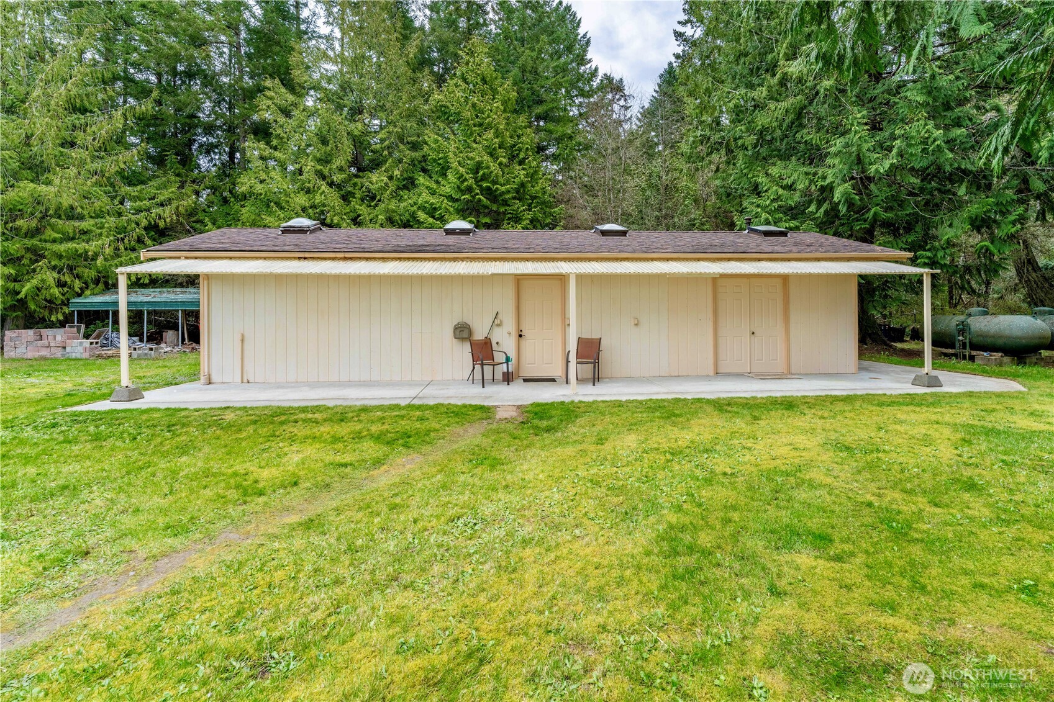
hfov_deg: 104.3
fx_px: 410
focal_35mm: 14
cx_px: 527
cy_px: 351
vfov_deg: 81.2
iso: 320
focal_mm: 14
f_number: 8
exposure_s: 1/800
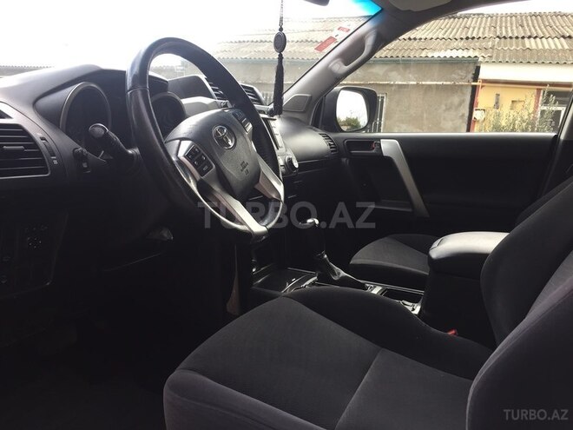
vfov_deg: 48.2
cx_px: 286
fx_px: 480
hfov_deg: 61.7
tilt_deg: -10.3
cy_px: 215
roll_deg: -4.0
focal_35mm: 29
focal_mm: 4.15
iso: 32
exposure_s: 1/100
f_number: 2.2
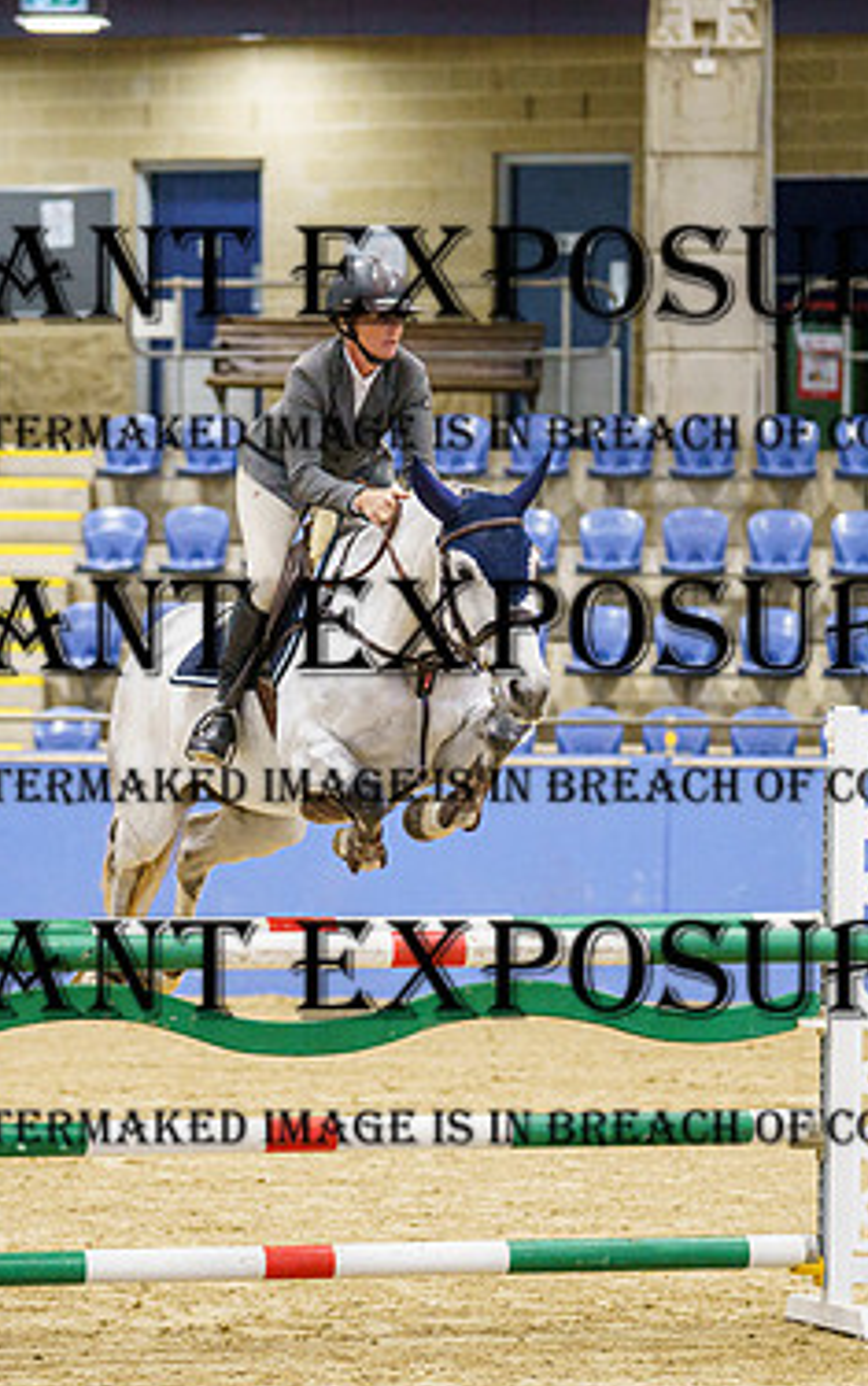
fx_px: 6611
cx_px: 379
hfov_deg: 7.5
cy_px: 678
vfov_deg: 12.0
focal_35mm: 175
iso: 5000
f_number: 2.8
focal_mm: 105
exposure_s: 1/1000
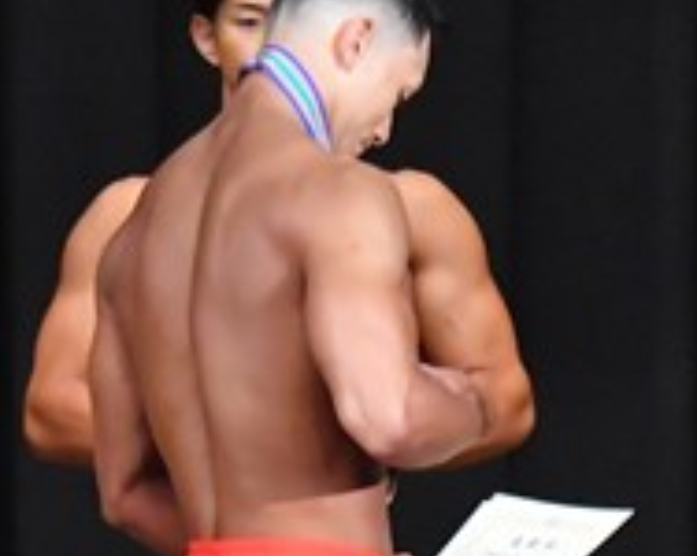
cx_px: 714
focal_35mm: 781
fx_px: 16094
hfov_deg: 2.5
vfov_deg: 2.0
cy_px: 678
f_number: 5.6
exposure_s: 1/400
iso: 8000
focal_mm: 135
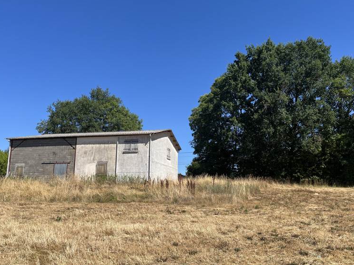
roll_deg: -1.4
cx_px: 171
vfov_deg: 49.7
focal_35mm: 28
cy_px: 139
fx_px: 286
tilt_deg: +10.1
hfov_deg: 63.4
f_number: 1.6
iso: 50
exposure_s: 1/3521
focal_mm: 5.1
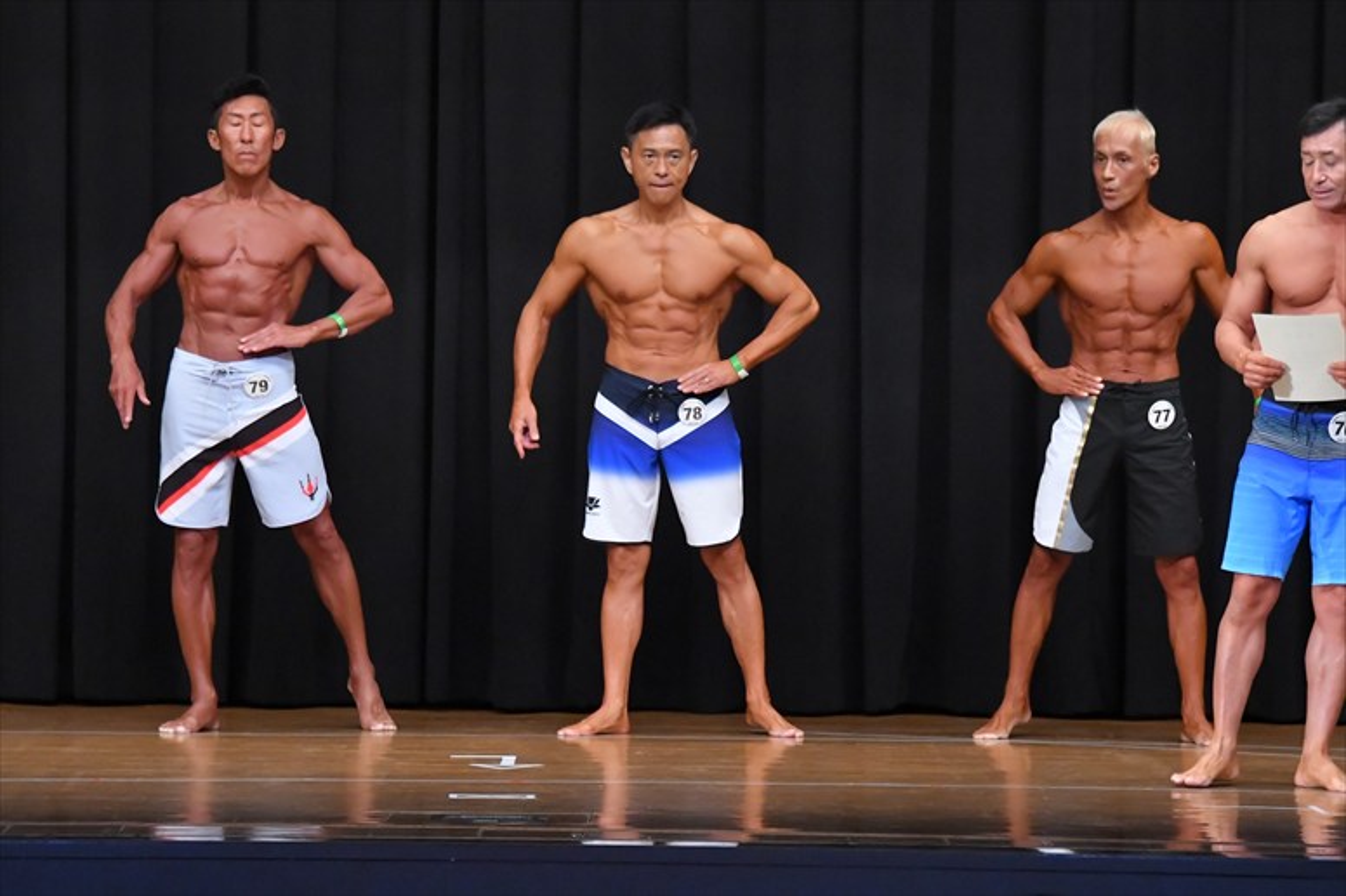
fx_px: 8110
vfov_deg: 6.3
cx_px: 673
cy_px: 448
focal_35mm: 217
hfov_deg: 9.5
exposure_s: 1/400
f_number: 5.6
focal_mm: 145
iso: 8000
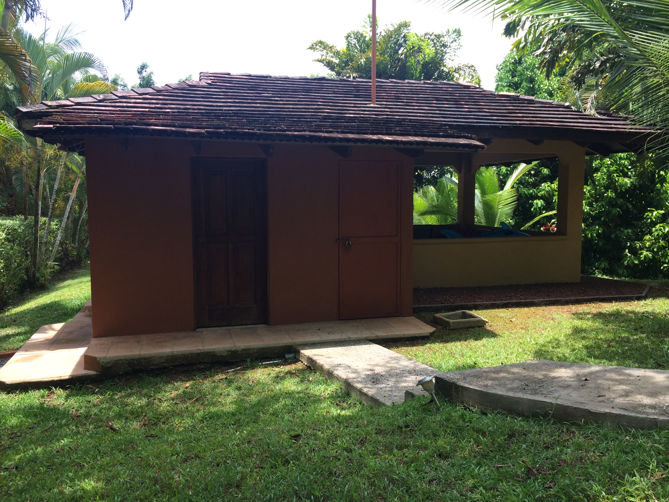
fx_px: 580
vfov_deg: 46.8
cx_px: 334
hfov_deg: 60.0
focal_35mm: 30
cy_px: 251
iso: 32
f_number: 2.2
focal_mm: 4.12
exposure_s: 1/456
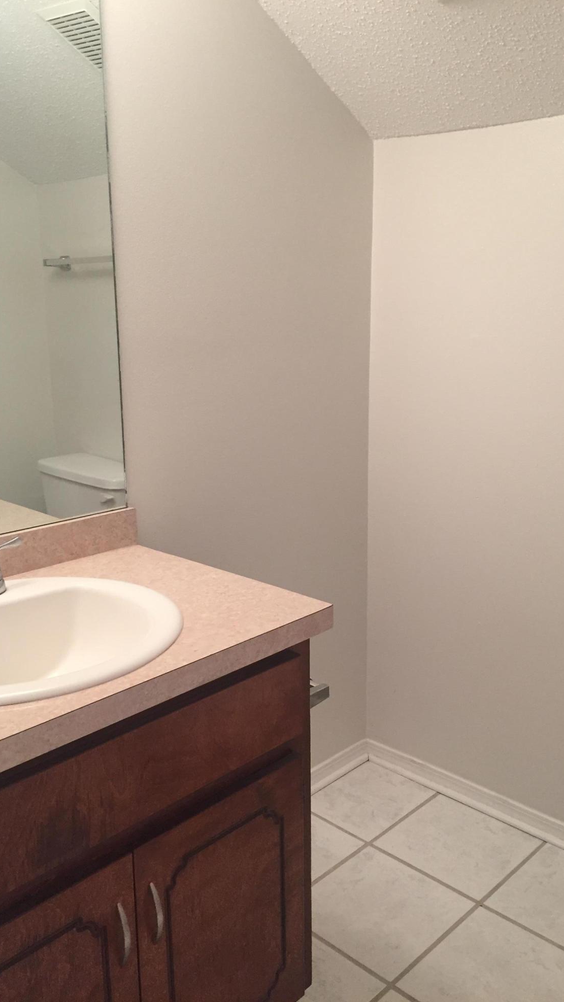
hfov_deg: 36.6
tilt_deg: -12.5
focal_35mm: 32
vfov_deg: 61.0
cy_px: 496
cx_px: 318
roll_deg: -0.1
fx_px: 851
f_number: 2.2
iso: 125
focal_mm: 4.15
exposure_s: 1/30
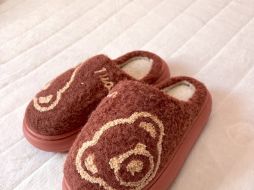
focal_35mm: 35
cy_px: 133
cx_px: 127
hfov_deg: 52.6
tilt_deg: -47.1
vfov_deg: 40.0
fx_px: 257
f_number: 1.6
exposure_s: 1/121
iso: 125
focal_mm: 5.96
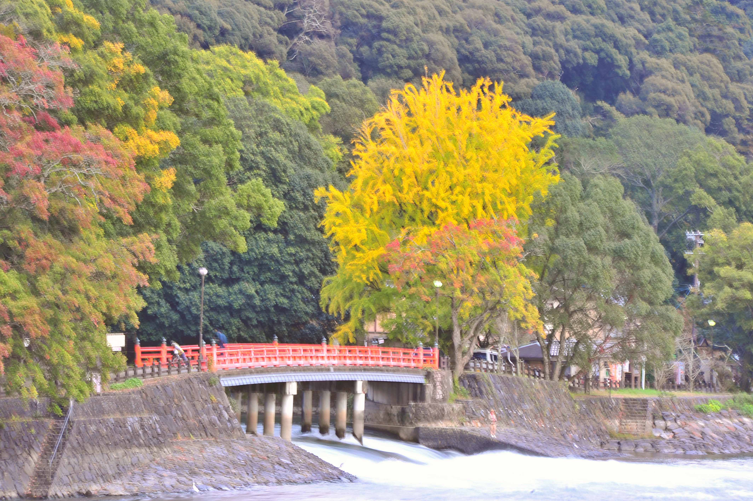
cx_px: 376
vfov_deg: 6.9
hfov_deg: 10.3
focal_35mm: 200
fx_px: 4181
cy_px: 250
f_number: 18
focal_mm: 200
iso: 100
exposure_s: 1.3
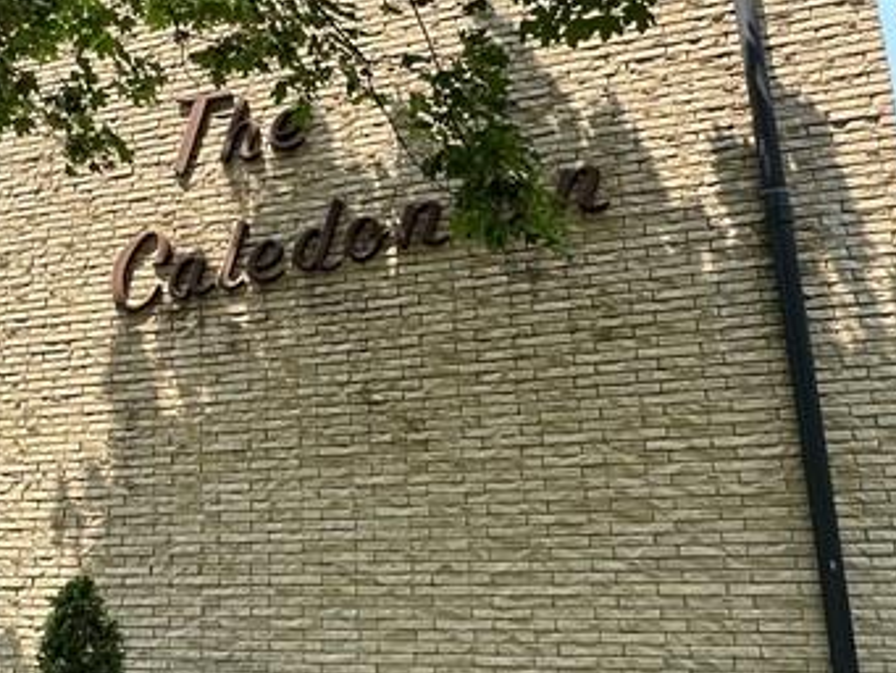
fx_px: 1088
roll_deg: -0.9
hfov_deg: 42.4
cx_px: 155
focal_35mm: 42
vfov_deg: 34.4
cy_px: 358
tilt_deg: +13.8
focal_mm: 2.22
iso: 40
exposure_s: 1/460
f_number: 2.2
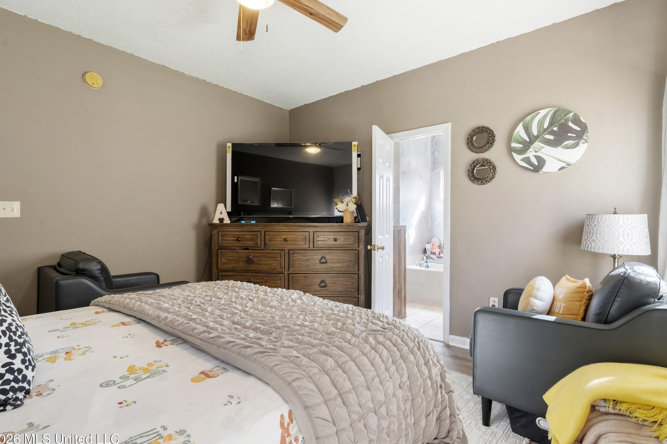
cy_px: 224
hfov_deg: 93.3
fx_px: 315
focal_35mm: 17
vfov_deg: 70.4
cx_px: 334
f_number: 9.5
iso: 800
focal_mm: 16
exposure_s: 1/3
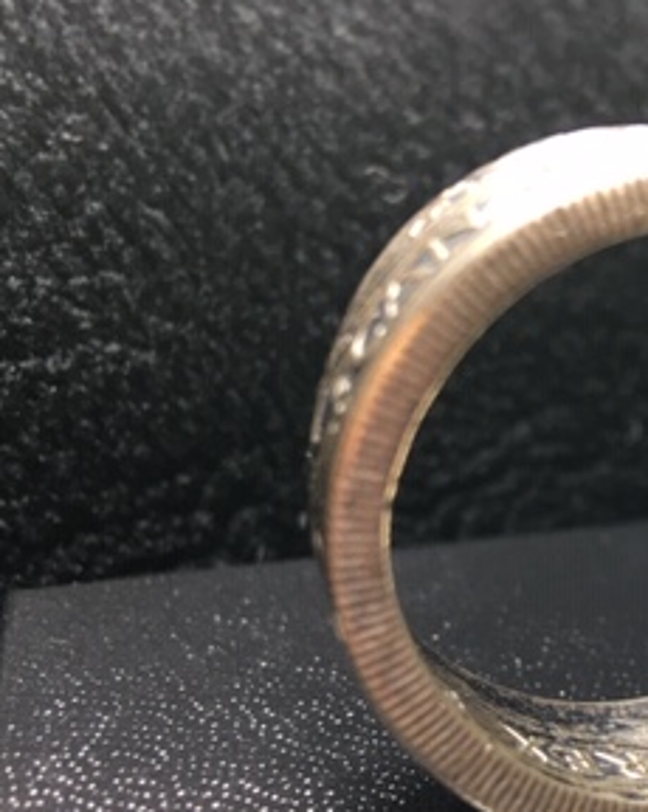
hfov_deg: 23.3
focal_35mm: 63
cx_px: 628
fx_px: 1512
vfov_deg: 29.7
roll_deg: -0.6
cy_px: 578
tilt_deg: -27.8
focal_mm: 4.15
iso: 25
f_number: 2.2
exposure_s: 1/30
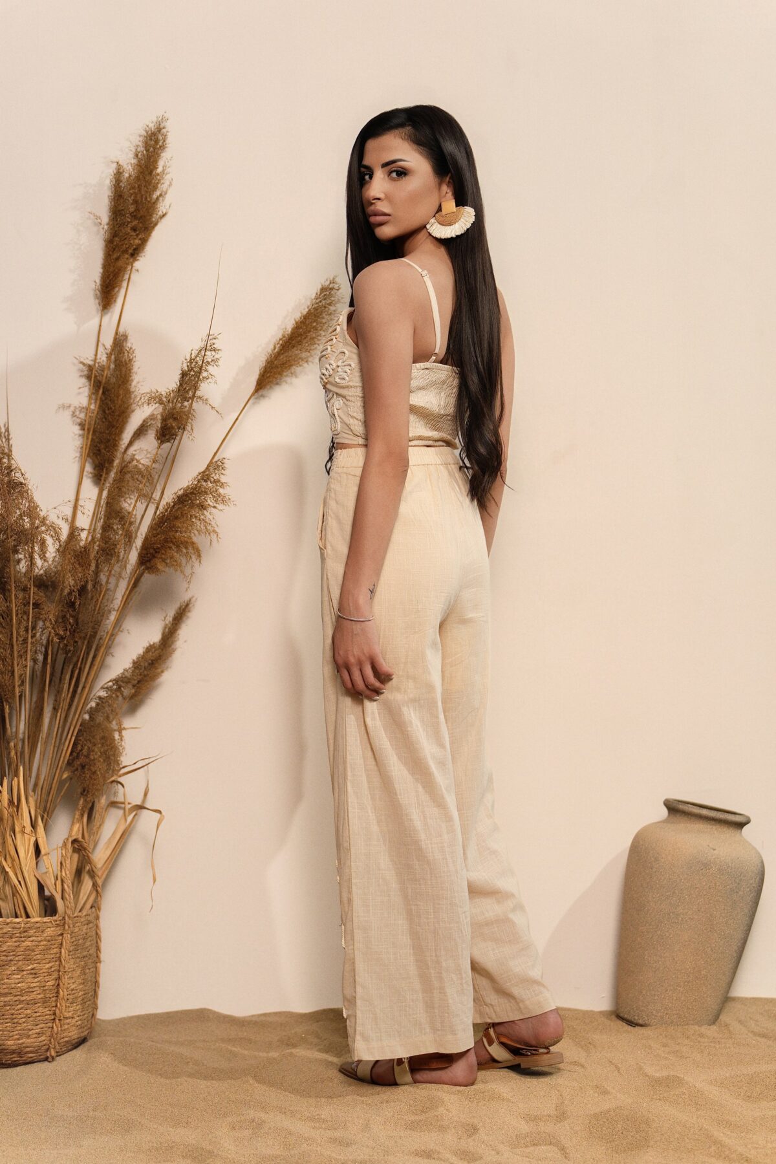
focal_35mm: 60
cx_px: 388
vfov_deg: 33.4
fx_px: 1940
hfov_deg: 22.6
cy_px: 582
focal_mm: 60
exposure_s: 1/160
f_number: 2.5
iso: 320
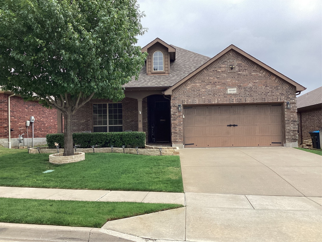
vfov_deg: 45.4
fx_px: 288
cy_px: 121
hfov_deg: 58.4
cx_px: 161
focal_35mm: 31
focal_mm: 3.3
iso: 25
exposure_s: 1/747
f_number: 2.4
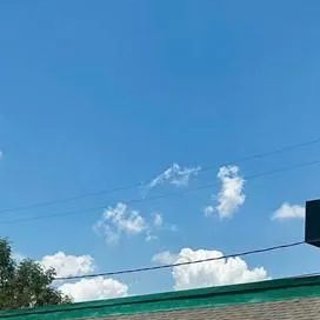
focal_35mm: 80
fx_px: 837
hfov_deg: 21.6
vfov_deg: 20.1
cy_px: 396
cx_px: 151
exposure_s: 1/7042
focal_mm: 6.86
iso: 80
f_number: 1.78
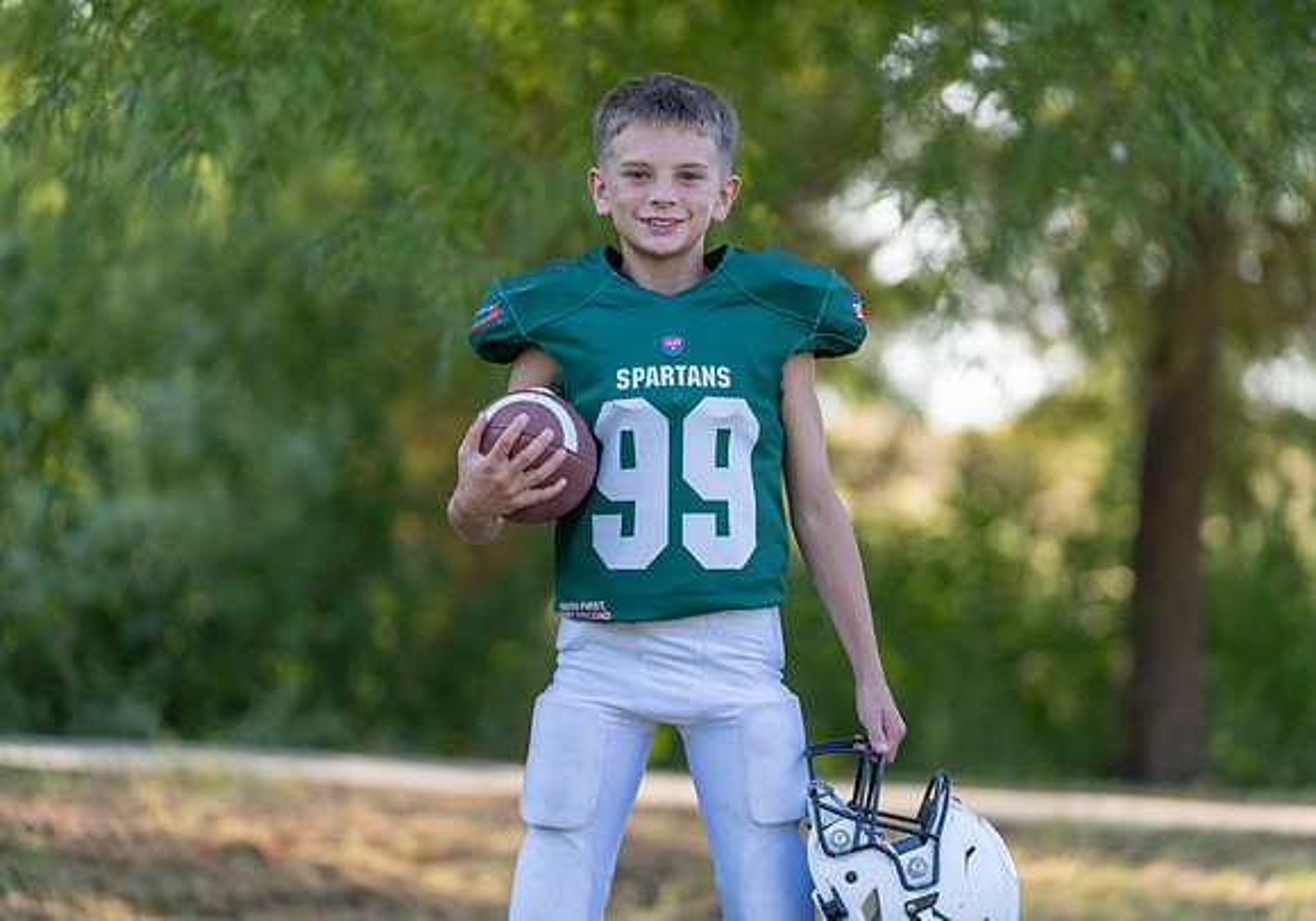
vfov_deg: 9.6
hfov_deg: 13.6
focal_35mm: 148
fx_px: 5508
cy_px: 439
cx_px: 724
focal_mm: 137
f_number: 2.8
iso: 125
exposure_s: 1/320
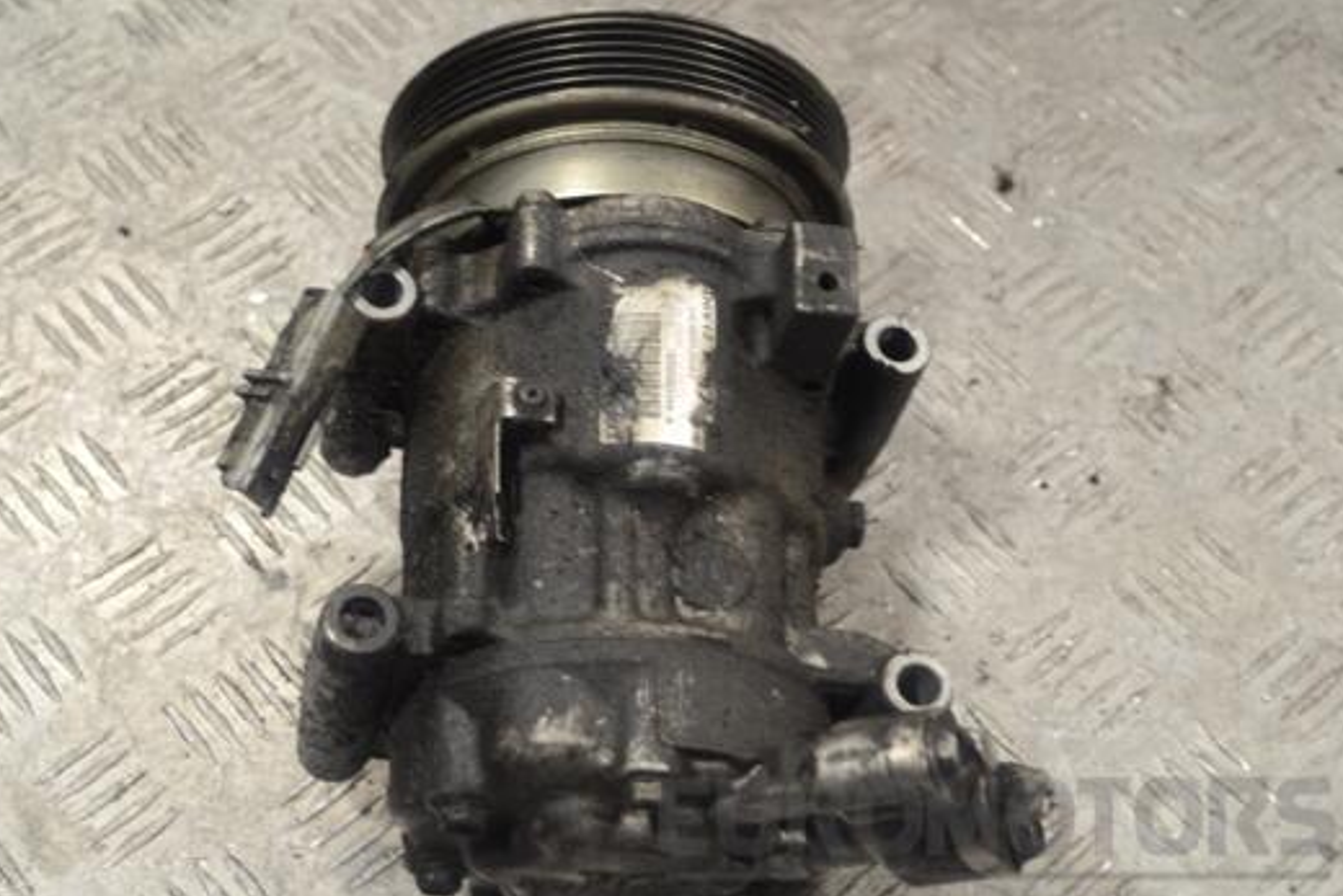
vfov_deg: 22.4
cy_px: 473
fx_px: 2260
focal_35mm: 61
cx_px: 610
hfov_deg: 33.1
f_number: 5
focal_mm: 35
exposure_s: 1/30
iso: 160
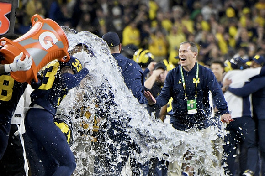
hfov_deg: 3.4
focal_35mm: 600
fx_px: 4414
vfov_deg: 2.3
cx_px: 132
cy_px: 88
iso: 6400
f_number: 5.6
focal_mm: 400
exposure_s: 1/640
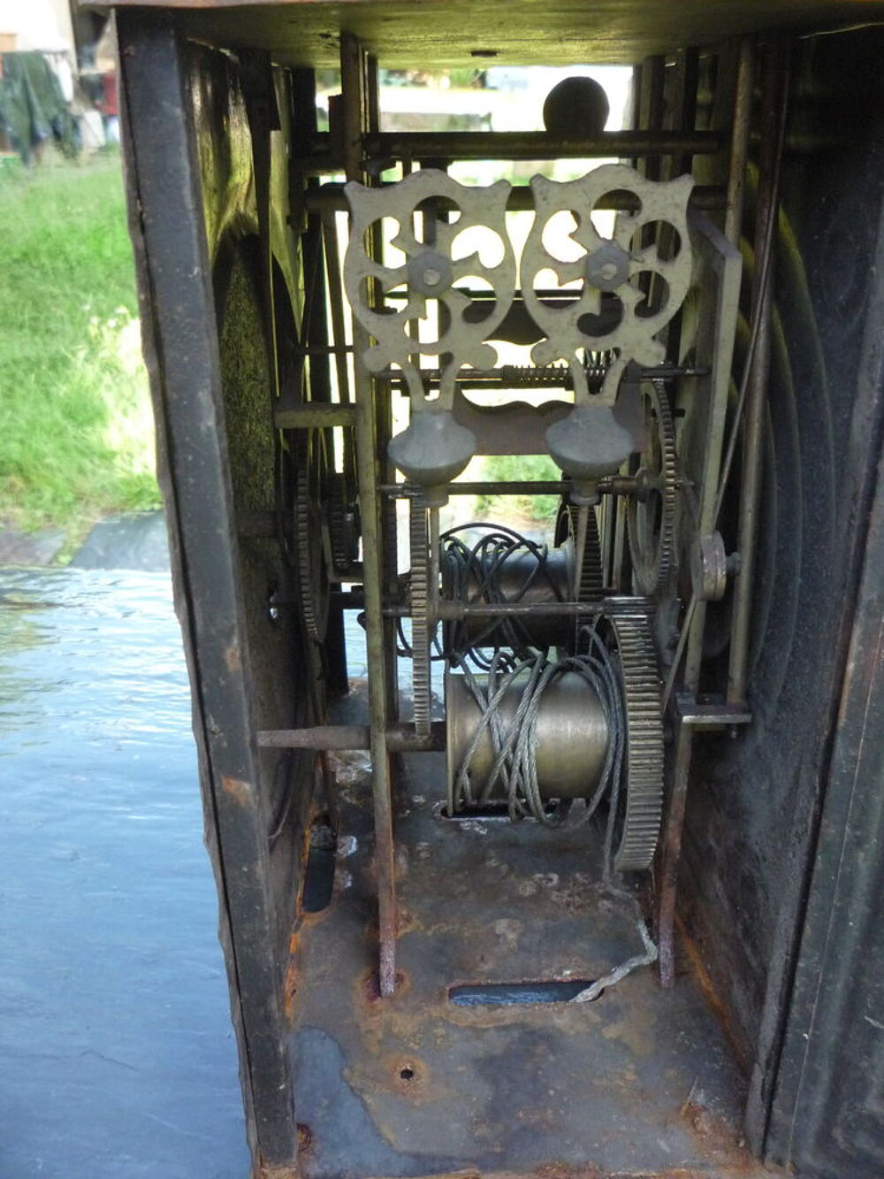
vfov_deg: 60.0
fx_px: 1021
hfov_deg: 46.8
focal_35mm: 30
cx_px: 442
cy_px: 590
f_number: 3.3
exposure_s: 1/125
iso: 400
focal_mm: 5.2
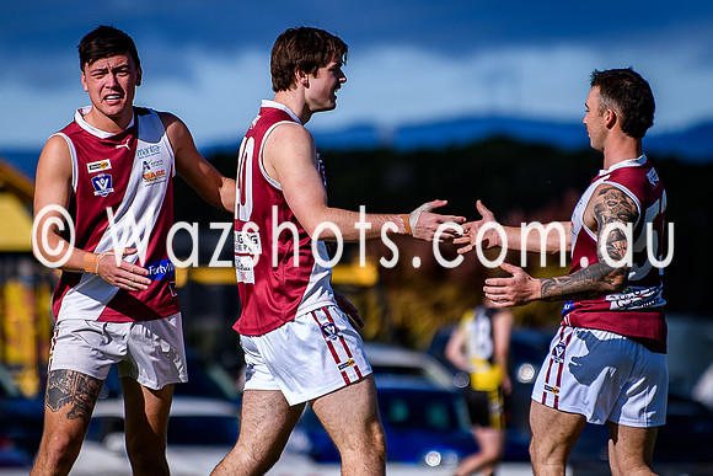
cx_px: 343
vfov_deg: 2.4
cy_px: 272
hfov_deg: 3.5
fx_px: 11539
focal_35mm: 583
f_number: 2.8
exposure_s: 1/2500
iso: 100
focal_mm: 200
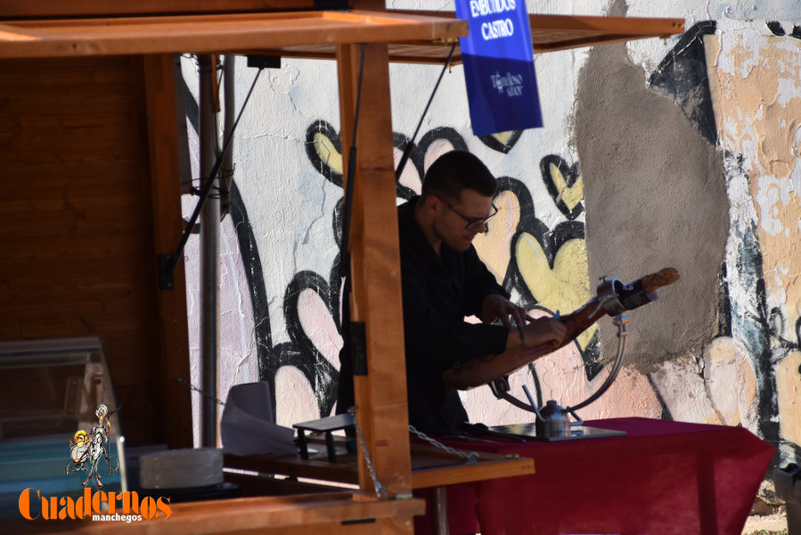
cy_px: 268
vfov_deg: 6.8
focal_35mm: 202
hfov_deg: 10.2
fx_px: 4507
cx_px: 400
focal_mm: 135
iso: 400
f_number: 6
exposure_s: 1/1000
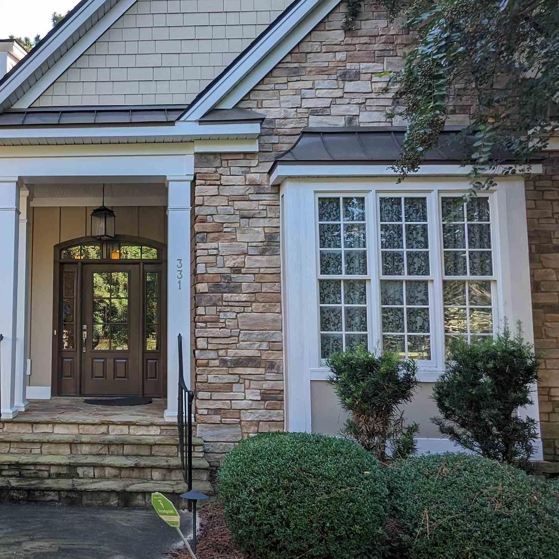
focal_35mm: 30
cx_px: 105
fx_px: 548
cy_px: 292
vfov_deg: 54.0
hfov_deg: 50.5
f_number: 2.2
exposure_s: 1/430
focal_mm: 2.35
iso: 78
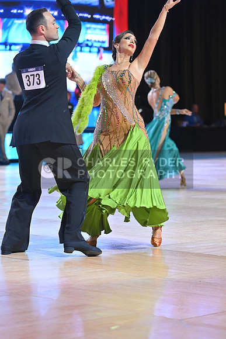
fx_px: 1223
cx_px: 113
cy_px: 170
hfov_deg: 10.6
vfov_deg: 15.8
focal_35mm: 130
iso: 2000
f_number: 4
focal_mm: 130
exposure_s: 1/250
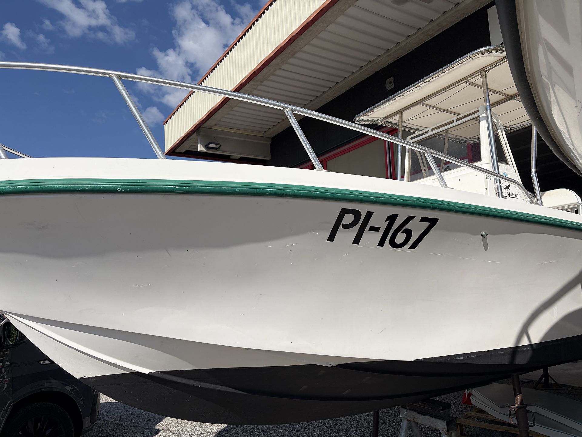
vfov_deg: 53.1
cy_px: 218
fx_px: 437
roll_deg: +2.4
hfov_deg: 67.3
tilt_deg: +7.4
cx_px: 291
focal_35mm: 26
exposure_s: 1/8850
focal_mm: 5.96
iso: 50
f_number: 1.6
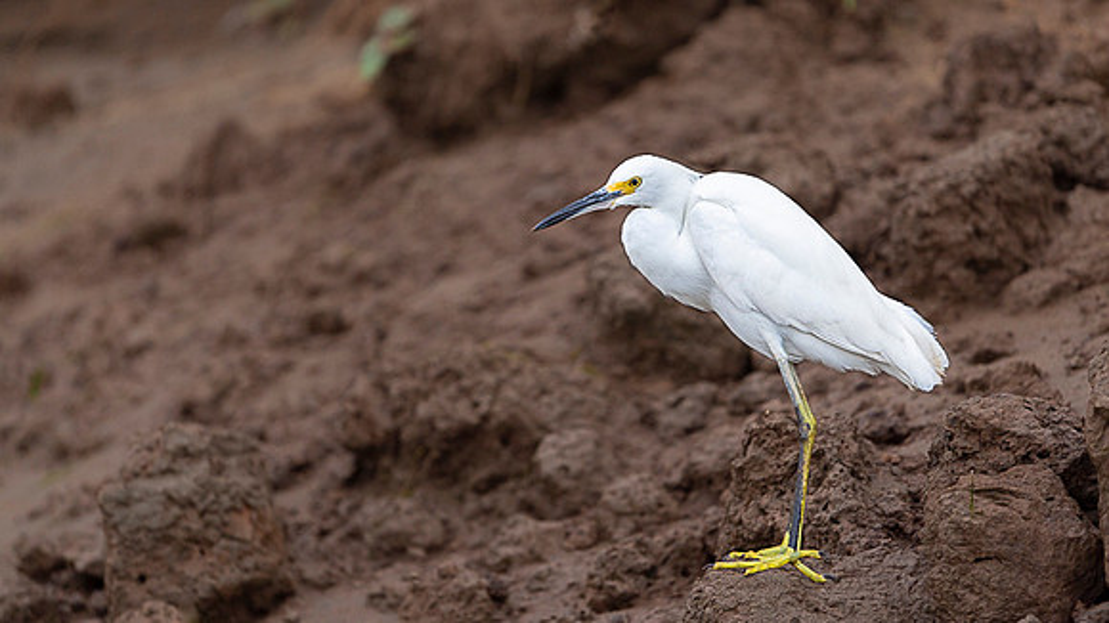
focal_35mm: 524
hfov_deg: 4.1
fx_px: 15399
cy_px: 285
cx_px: 554
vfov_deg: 2.3
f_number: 4
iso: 800
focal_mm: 500
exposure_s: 1/200
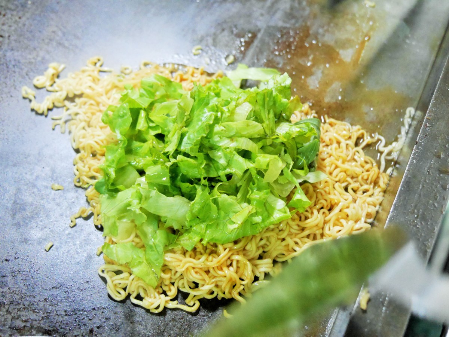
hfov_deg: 32.2
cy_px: 168
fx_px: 779
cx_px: 224
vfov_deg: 24.4
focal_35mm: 60
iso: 4000
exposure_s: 1/60
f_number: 4.4
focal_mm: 30
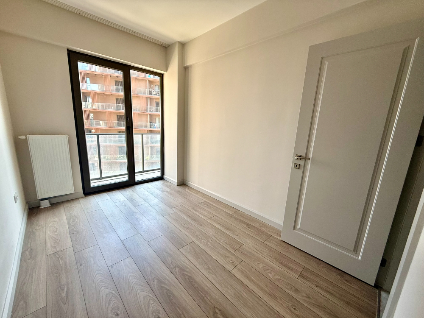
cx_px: 212
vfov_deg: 85.7
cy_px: 159
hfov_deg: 102.1
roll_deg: -2.5
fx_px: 171
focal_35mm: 14
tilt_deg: -12.2
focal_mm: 2.22
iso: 64
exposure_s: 1/99
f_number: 2.2
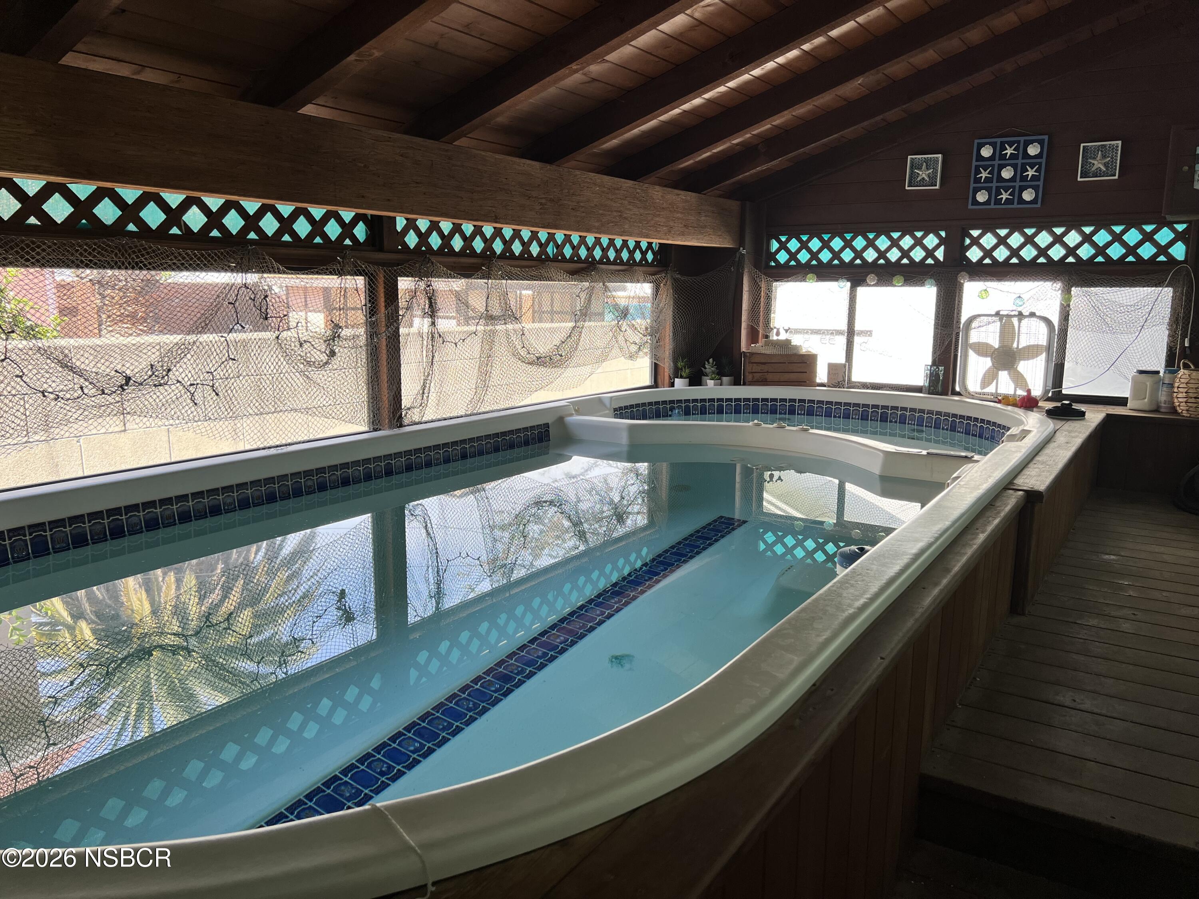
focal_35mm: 26
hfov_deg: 67.3
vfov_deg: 53.1
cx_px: 600
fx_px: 901
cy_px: 450
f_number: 1.5
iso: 40
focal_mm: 5.7
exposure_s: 1/290
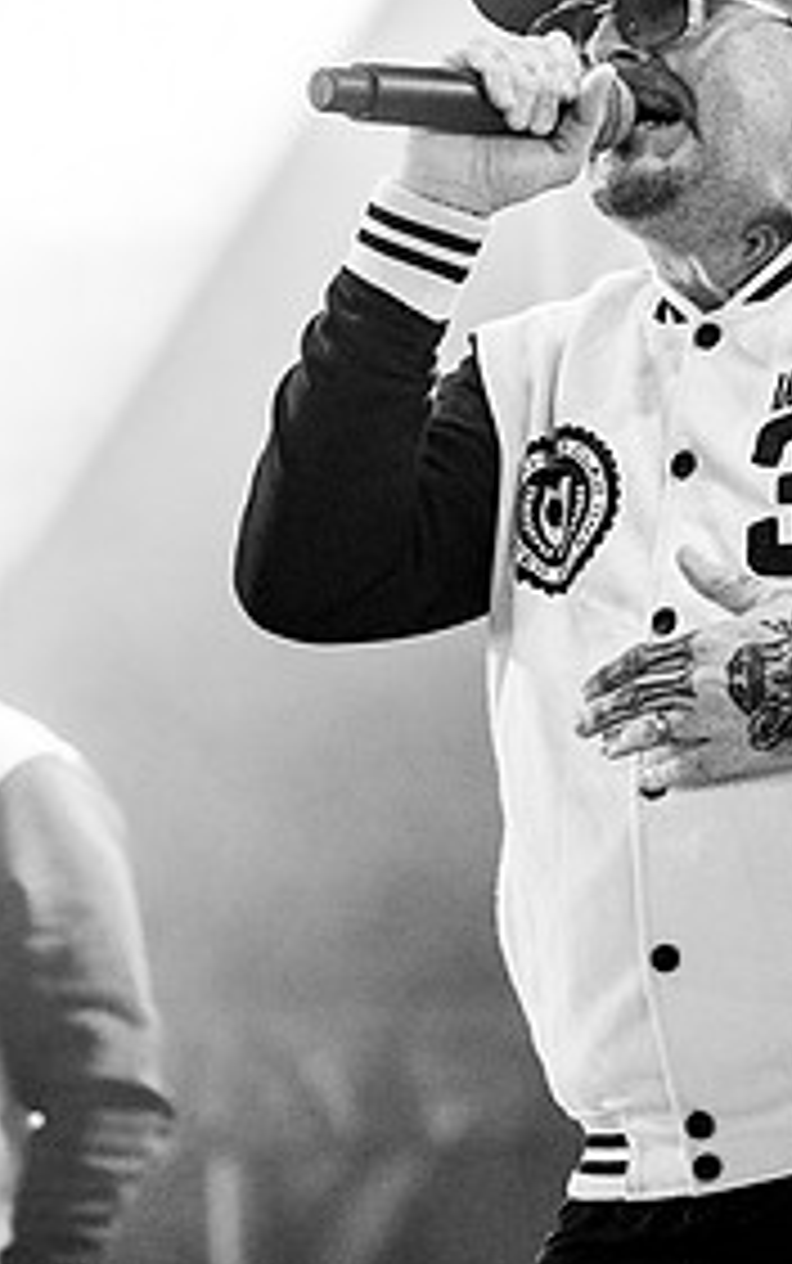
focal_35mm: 190
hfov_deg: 6.9
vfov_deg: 11.0
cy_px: 400
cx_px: 403
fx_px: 6552
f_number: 2.8
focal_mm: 70
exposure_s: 1/640
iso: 2500
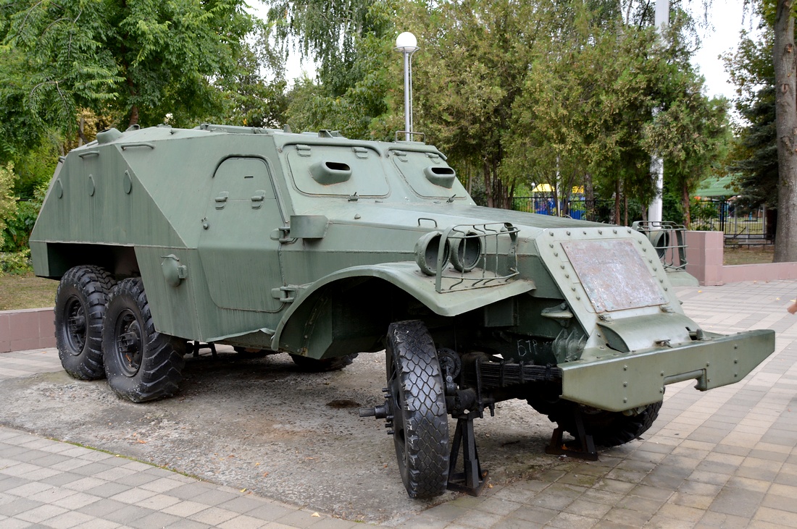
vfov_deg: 34.1
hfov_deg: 49.6
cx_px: 398
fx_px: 863
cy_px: 264
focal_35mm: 39
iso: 400
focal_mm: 26
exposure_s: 1/100
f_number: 5
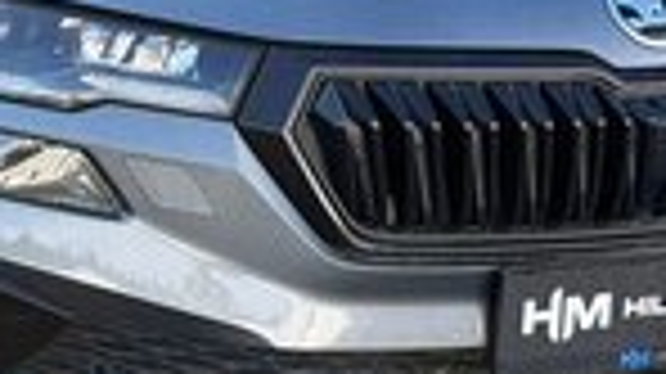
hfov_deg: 12.3
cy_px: 41
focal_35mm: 173
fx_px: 3053
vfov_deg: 7.0
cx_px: 36
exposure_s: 1/786
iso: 80
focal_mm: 6.76
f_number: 1.78
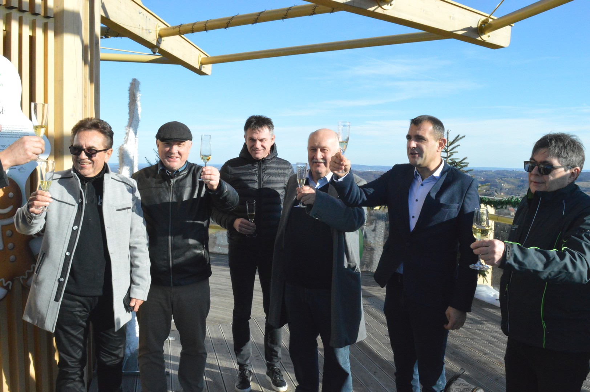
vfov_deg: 39.9
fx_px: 540
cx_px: 295
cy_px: 196
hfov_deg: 57.3
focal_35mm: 33
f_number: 18
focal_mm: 22
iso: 3200
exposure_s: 1/1250
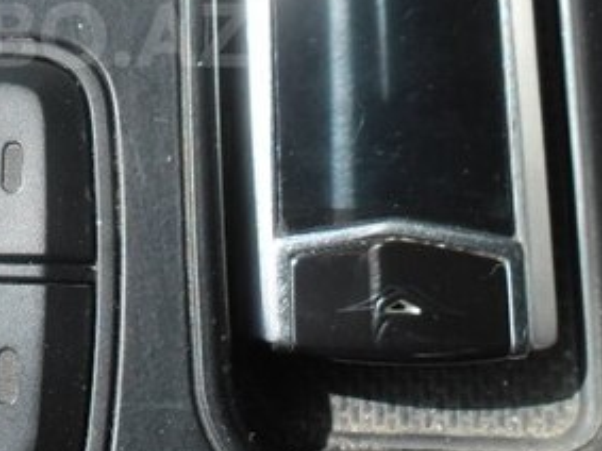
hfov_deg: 29.2
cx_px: 32
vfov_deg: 22.6
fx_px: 1095
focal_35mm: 63
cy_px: 35
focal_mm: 4.9
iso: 80
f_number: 3.5
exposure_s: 1/215
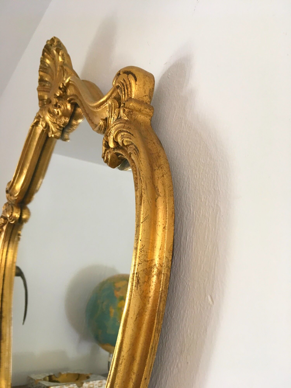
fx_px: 325
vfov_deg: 61.7
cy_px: 194
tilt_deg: +18.7
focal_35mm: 29
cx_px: 146
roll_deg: -1.0
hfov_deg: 48.2
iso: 100
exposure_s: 1/33
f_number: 2.2
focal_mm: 4.15
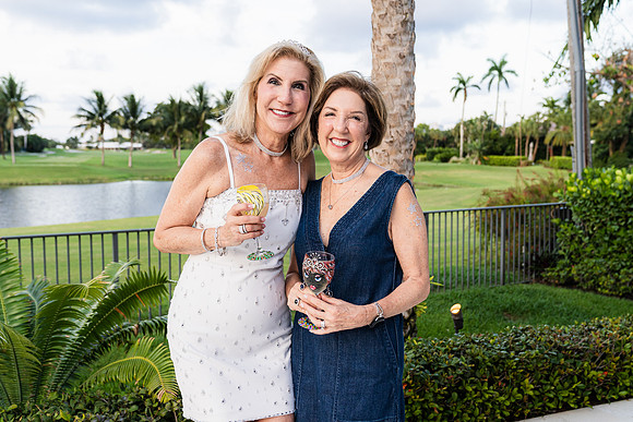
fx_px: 663
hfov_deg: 51.0
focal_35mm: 38
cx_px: 316
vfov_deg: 35.3
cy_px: 211
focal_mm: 36
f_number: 4.5
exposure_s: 1/125
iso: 640
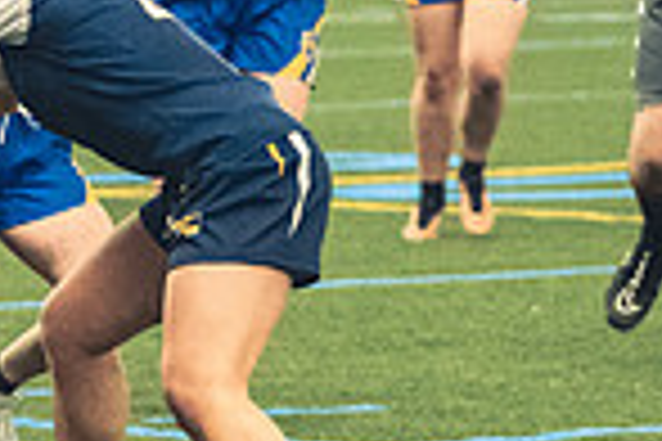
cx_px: -176
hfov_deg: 3.8
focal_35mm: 544
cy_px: 351
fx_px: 10003
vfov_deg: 2.5
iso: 12800
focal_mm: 92
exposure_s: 1/500
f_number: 2.8
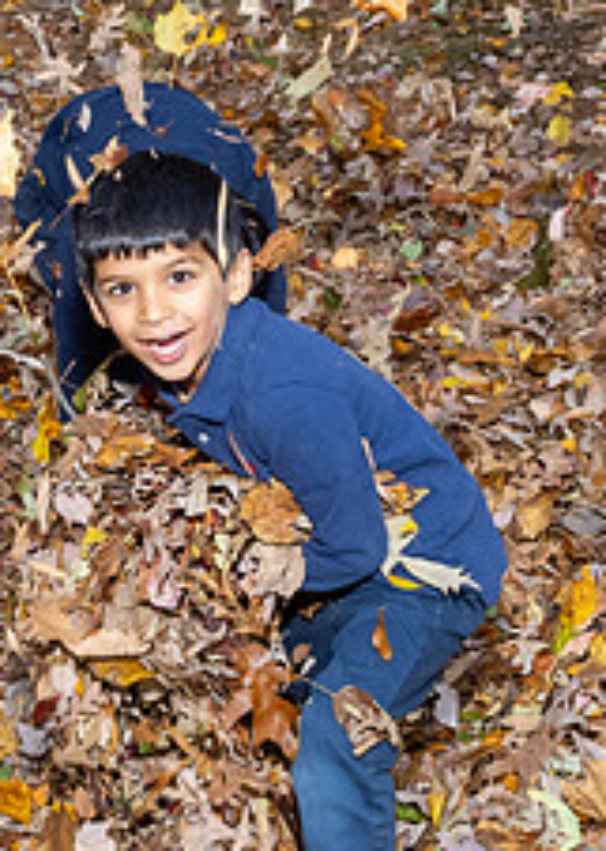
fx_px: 1907
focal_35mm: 79
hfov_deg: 17.3
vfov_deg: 24.9
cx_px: -90
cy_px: 243
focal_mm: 17
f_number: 7.1
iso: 1000
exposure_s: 1/250
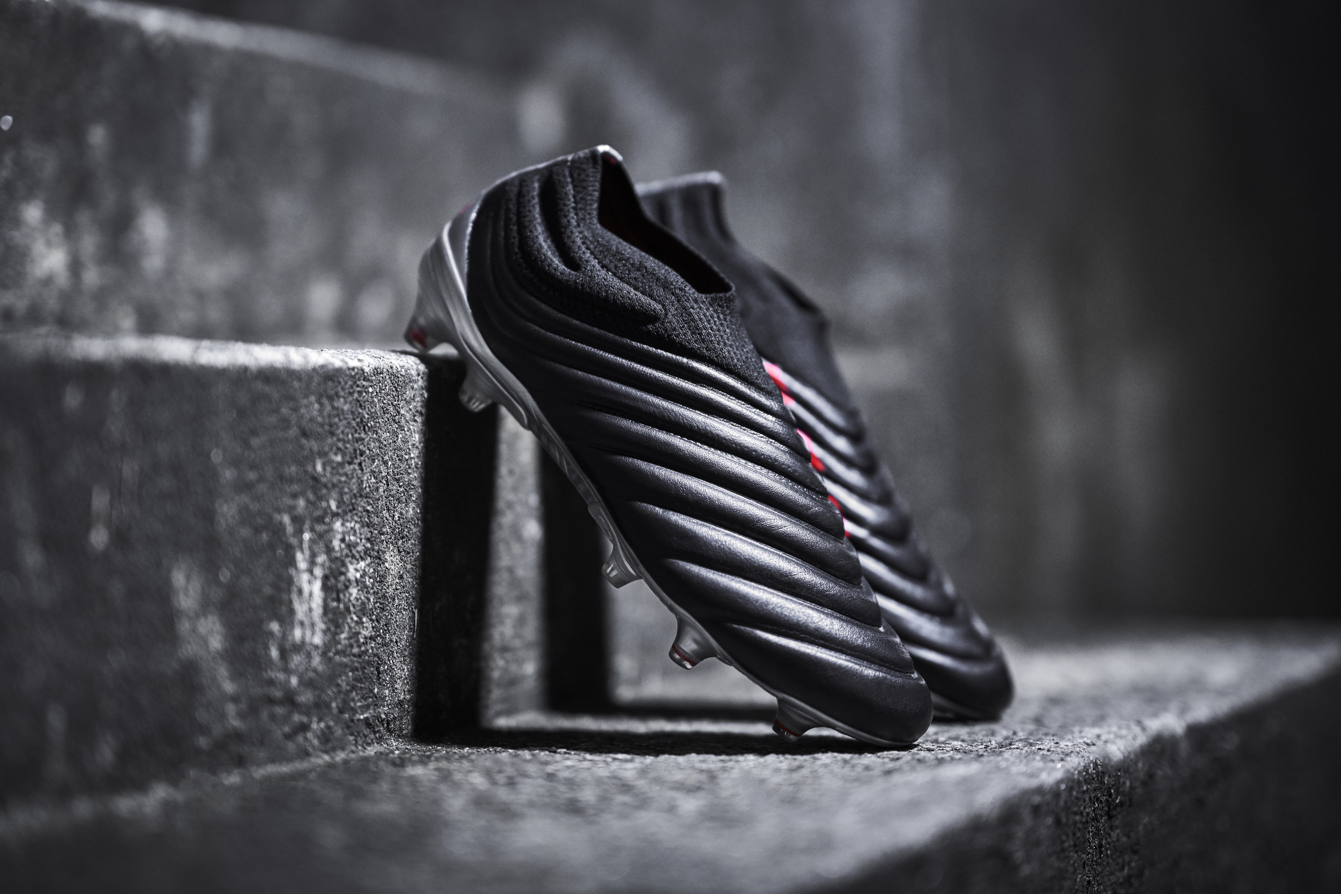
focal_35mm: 85
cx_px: 670
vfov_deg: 16.1
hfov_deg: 23.9
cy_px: 447
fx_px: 3166
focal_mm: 85
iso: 2000
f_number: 1.6
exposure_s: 1/60
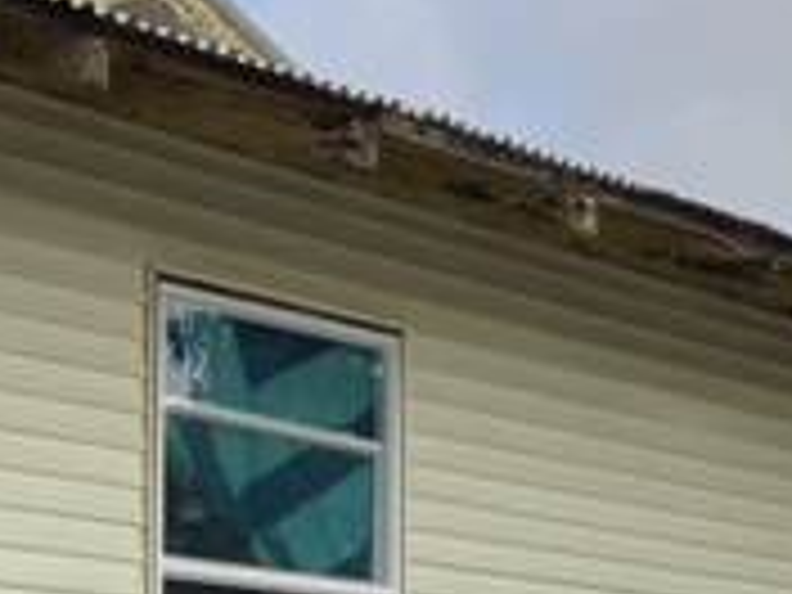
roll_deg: -1.5
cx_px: -230
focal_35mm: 102
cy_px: 630
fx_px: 2334
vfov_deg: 14.2
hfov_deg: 18.0
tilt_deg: +5.0
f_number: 1.8
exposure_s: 1/1104
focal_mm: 3.99
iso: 20
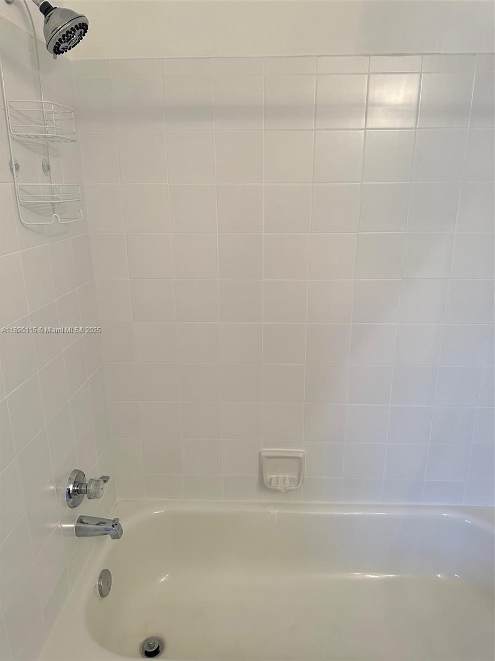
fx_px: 458
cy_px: 330
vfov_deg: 71.6
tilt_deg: -16.6
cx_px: 248
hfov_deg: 56.8
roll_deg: +0.7
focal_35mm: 24
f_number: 1.78
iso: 200
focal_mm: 6.86
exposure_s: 1/120
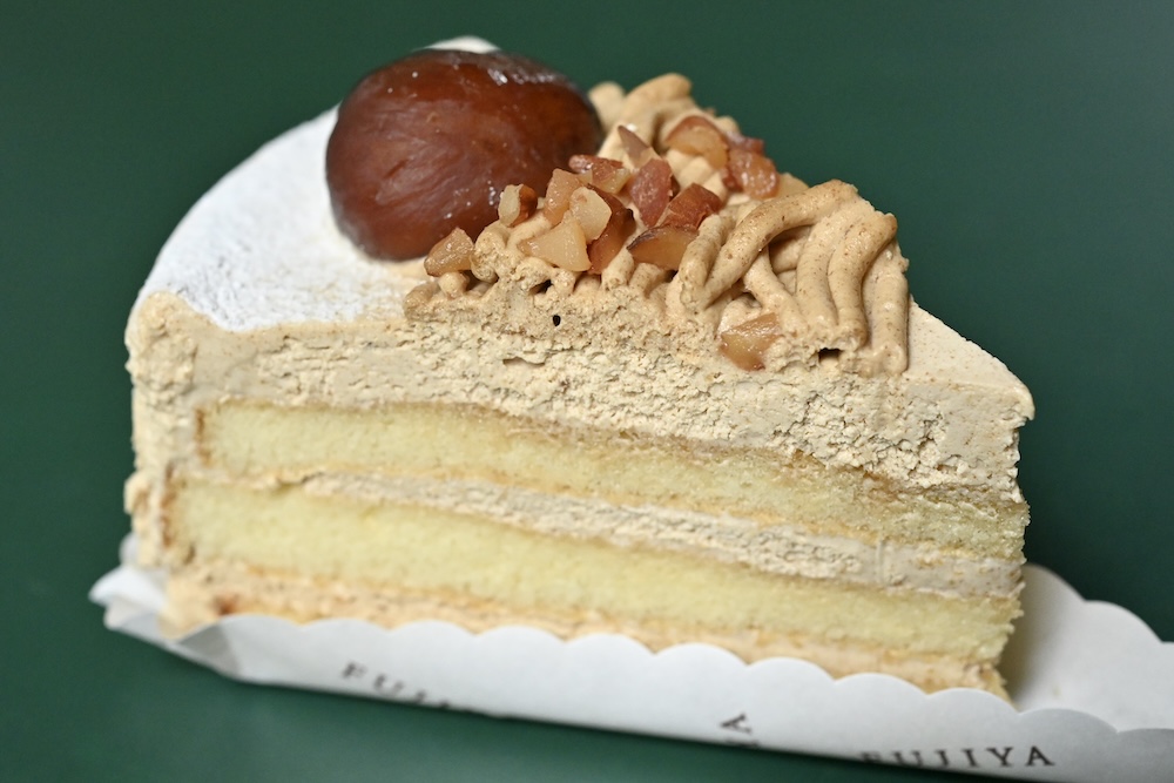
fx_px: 1957
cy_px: 392
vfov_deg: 22.6
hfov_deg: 33.4
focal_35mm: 60
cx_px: 587
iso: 6400
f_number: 7.1
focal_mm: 60
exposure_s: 1/320
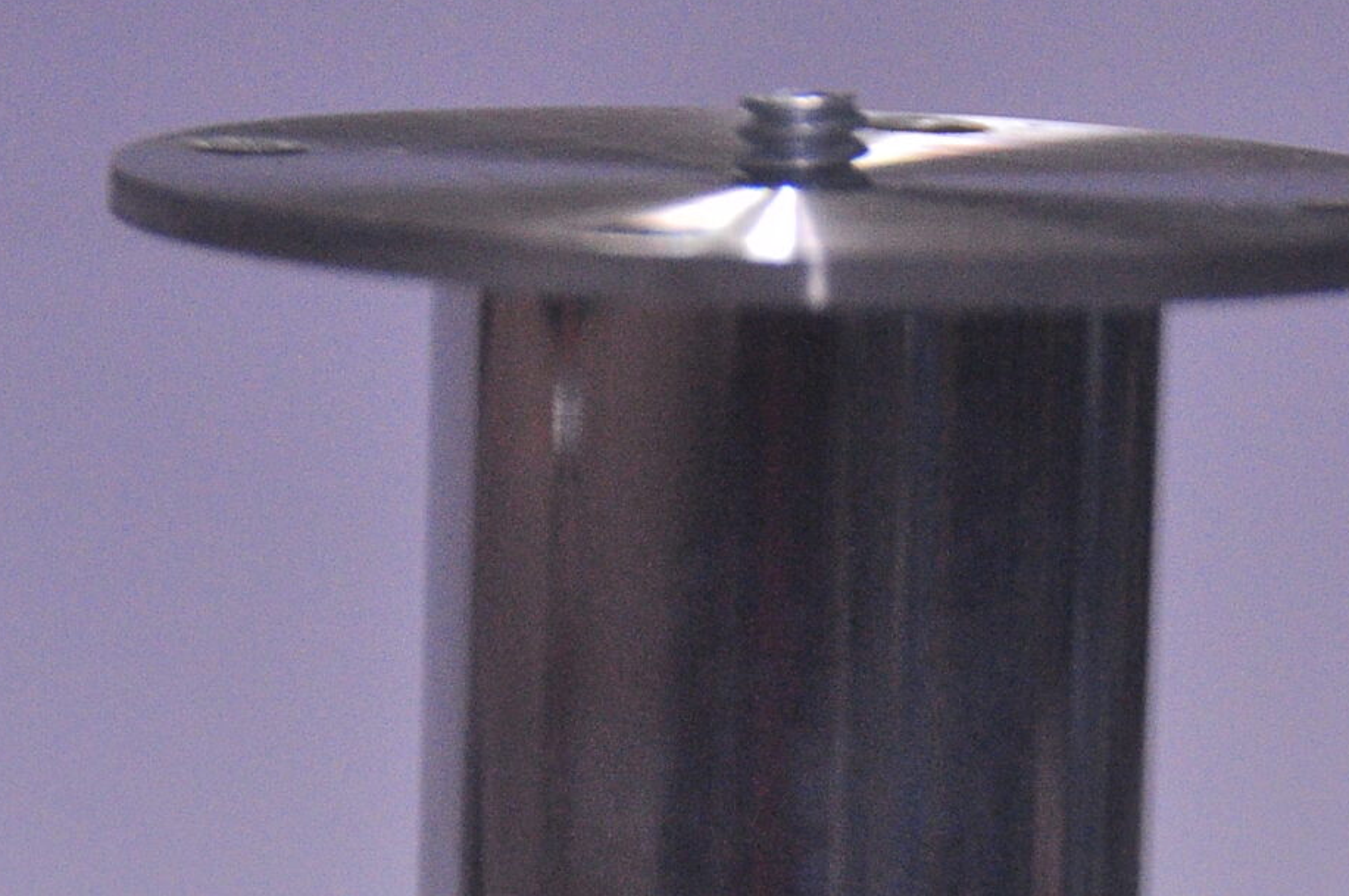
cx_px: 783
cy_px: 936
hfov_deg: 6.2
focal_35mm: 335
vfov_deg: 4.1
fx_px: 12537
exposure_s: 1/100
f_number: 5
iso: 1250
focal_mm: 80
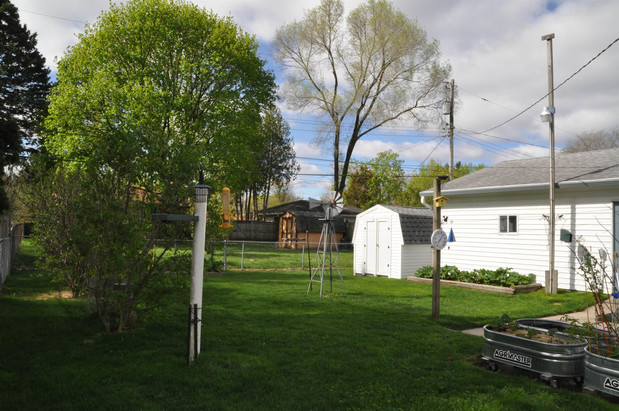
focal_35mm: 27
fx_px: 464
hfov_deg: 67.4
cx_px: 310
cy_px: 206
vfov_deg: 47.8
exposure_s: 1/200
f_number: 22
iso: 800
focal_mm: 18
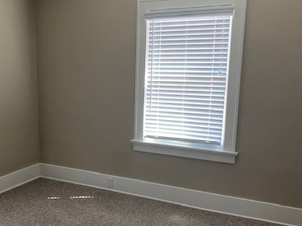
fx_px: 375
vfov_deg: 33.4
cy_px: 142
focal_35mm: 43
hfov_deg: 43.1
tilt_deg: -11.4
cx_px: 93
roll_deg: -0.1
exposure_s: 1/60
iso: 160
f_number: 1.8
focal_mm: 4.25
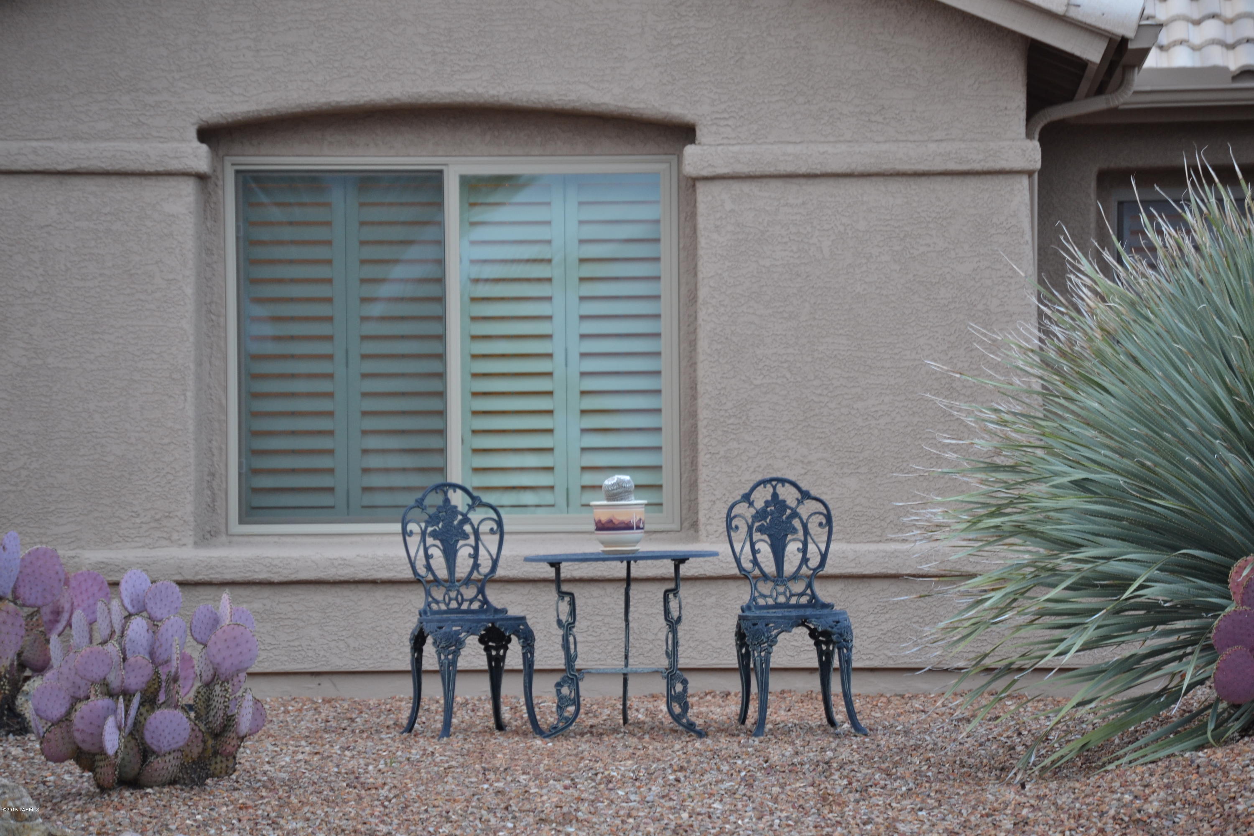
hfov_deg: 10.5
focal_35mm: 195
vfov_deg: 7.0
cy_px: 418
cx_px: 627
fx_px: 6792
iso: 400
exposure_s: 1/30
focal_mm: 130
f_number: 5
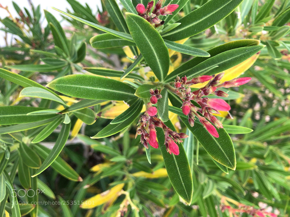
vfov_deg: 49.7
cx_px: 145
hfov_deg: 63.4
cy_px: 108
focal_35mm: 28
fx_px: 235
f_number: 1.8
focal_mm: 3.99
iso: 25
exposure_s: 1/120
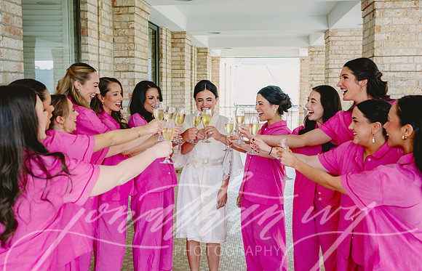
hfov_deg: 54.0
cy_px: 130
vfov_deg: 36.3
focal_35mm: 36
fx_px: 414
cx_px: 201
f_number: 3.5
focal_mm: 32.5
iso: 320
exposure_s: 1/400
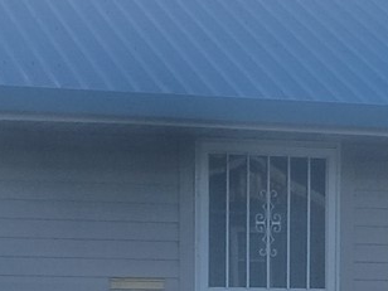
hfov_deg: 11.2
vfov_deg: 8.4
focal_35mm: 173
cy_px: 393
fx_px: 1939
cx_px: 457
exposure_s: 1/231
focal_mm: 3.98
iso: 20
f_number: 1.8
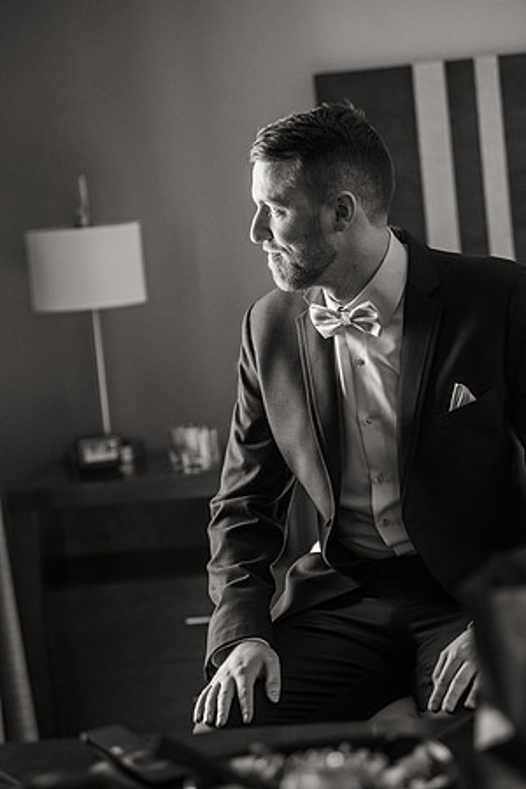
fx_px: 2191
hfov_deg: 13.7
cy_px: 394
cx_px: 263
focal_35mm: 100
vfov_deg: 20.4
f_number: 3.5
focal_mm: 100
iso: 2500
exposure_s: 1/400
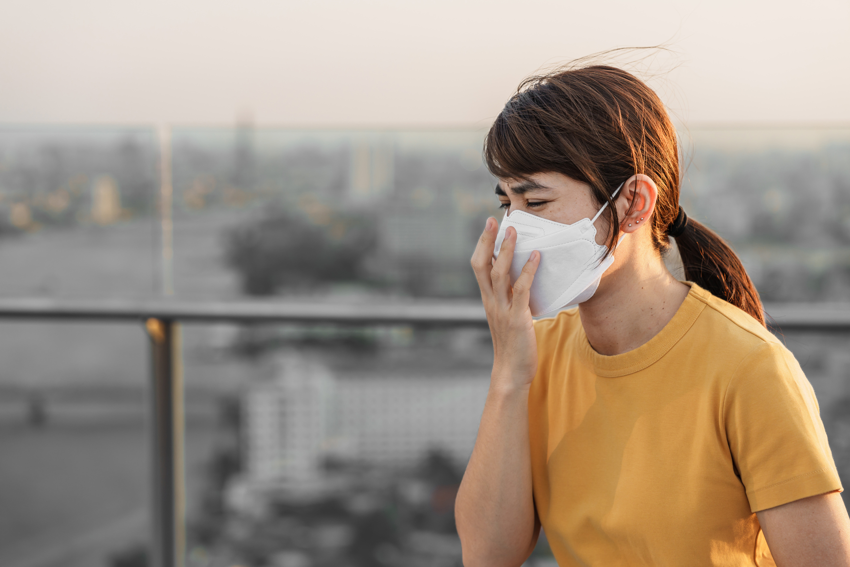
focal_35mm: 70
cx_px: 425
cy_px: 284
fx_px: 1653
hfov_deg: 28.8
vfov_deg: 19.5
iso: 100
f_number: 2.8
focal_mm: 70
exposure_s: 1/400
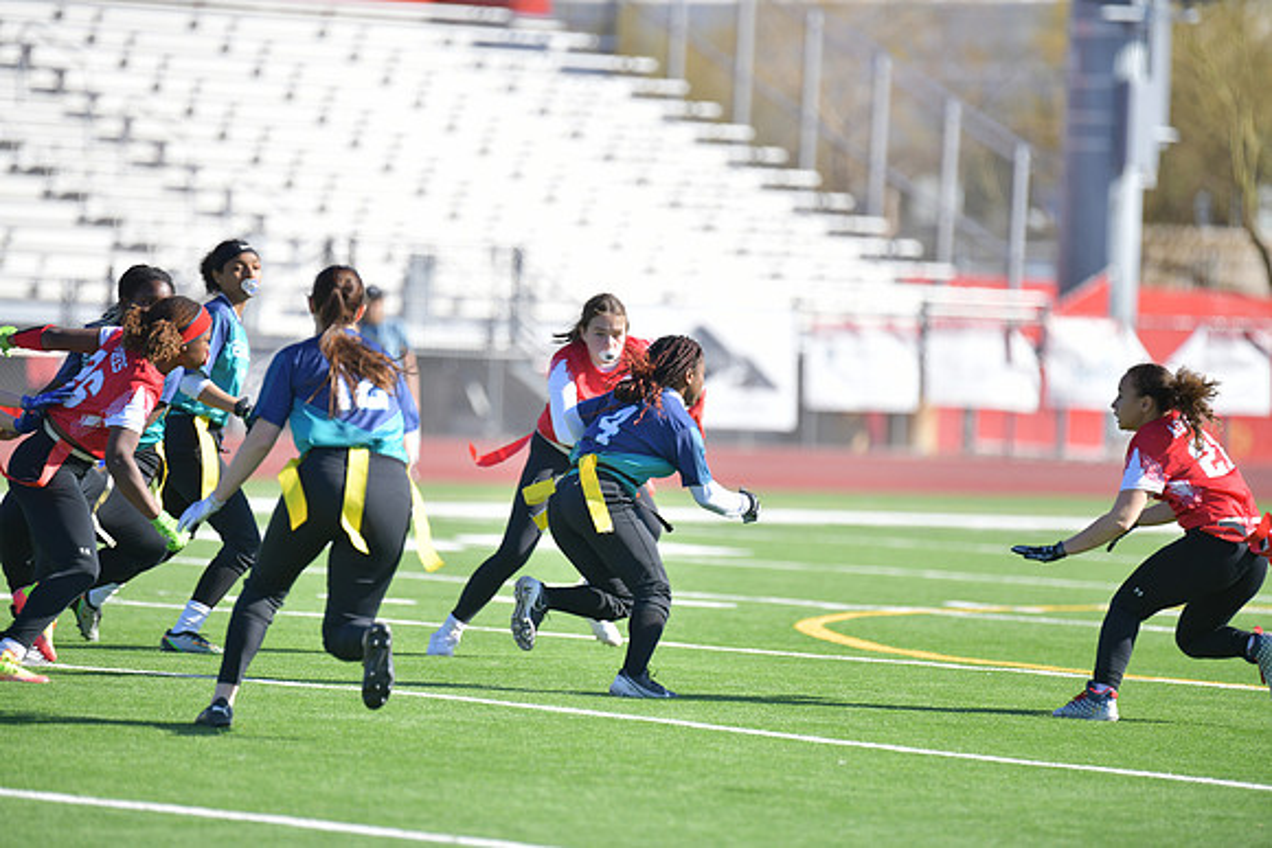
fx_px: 9542
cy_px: 424
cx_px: 636
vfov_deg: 5.1
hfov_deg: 7.6
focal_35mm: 270
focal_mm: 270
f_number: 2.8
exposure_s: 1/4000
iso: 400
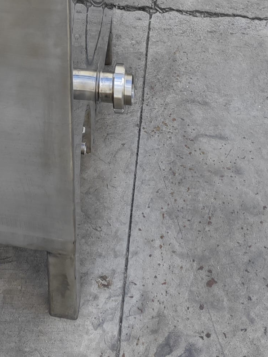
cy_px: -303
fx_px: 981
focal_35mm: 95
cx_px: -19
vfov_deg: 16.8
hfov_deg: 15.2
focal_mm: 5.43
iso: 50
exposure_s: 1/347
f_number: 1.8
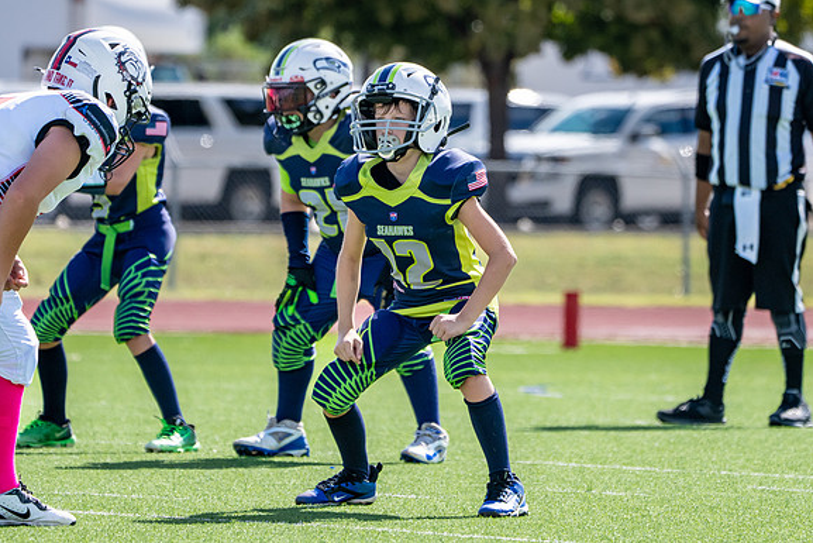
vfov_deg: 3.3
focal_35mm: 416
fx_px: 9396
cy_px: 236
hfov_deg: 5.0
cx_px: 441
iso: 640
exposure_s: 1/2500
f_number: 5.6
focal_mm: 247
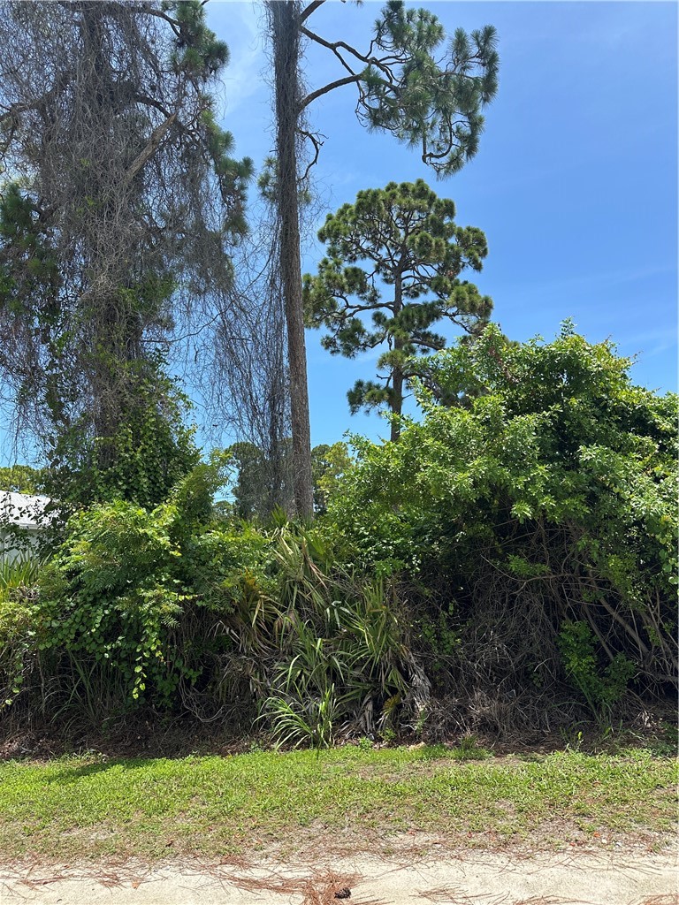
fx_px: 628
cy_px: 452
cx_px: 340
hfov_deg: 56.8
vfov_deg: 71.6
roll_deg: +3.2
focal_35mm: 24
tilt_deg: +14.1
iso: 80
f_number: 1.78
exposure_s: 1/2967
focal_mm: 6.86
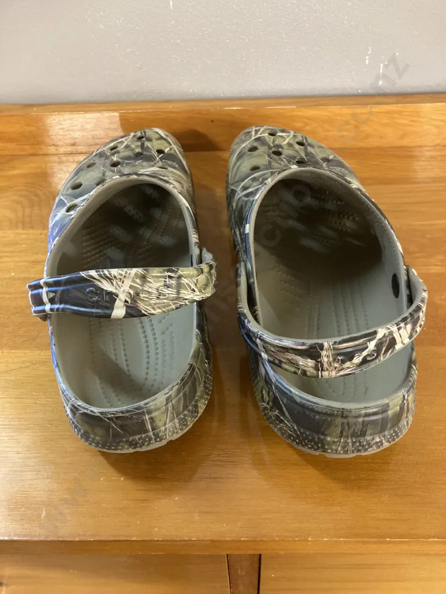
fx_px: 481
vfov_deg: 63.4
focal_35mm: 28
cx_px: 223
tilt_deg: -46.4
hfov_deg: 49.7
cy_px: 297
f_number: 1.8
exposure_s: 1/25
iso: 320
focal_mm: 3.99
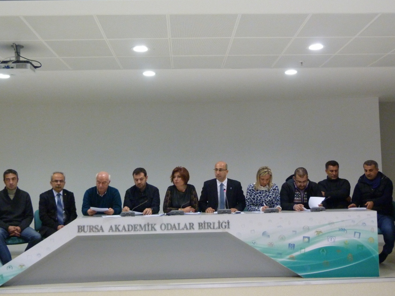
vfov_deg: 36.8
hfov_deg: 47.8
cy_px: 152
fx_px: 445
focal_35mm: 39
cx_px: 210
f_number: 3
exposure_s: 1/20
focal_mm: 5.8
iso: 400
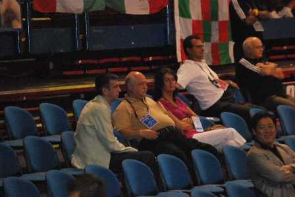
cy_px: 98
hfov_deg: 6.9
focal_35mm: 300
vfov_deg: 4.6
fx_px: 2462
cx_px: 148
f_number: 5.6
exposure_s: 1/60
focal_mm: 200
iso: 1600
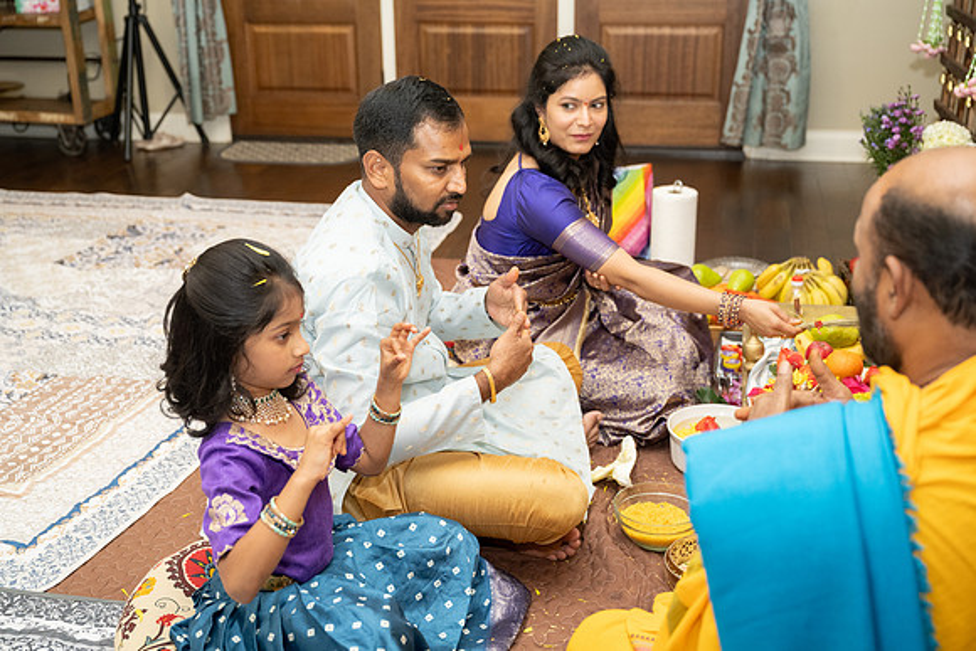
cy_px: 326
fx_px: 1149
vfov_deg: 31.6
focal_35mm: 42
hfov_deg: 46.0
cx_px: 488
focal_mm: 42
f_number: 3.2
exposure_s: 1/160
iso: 1000
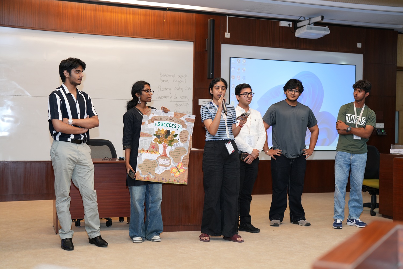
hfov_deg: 39.6
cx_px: 202
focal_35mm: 50
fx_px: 560
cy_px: 134
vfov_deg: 27.0
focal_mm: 50
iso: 500
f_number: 2.8
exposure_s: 1/100
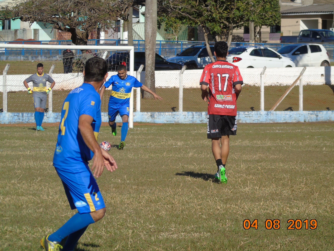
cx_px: 166
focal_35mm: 249
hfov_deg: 8.0
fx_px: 2402
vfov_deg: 6.0
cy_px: 123
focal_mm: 43
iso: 80
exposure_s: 1/640
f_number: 4.8
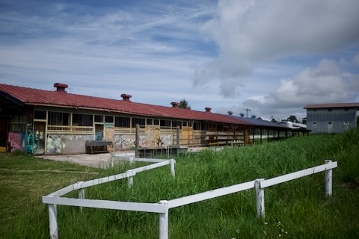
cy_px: 120
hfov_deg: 65.5
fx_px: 279
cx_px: 180
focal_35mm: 28
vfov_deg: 46.4
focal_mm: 18.3
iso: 100
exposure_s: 1/1000
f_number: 5.6
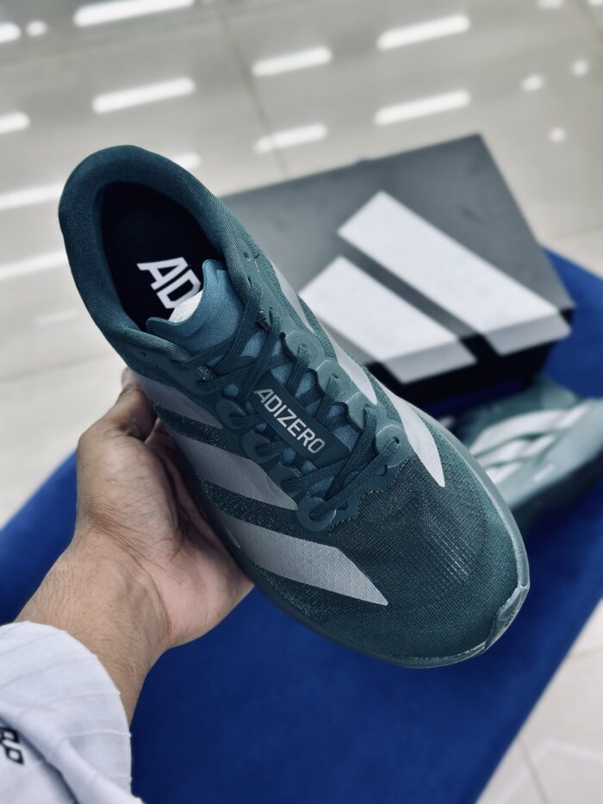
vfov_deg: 39.7
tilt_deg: -59.8
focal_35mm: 48
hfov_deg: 30.3
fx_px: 1115
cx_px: 302
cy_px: 402
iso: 100
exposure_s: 1/100
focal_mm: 6.86
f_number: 1.78
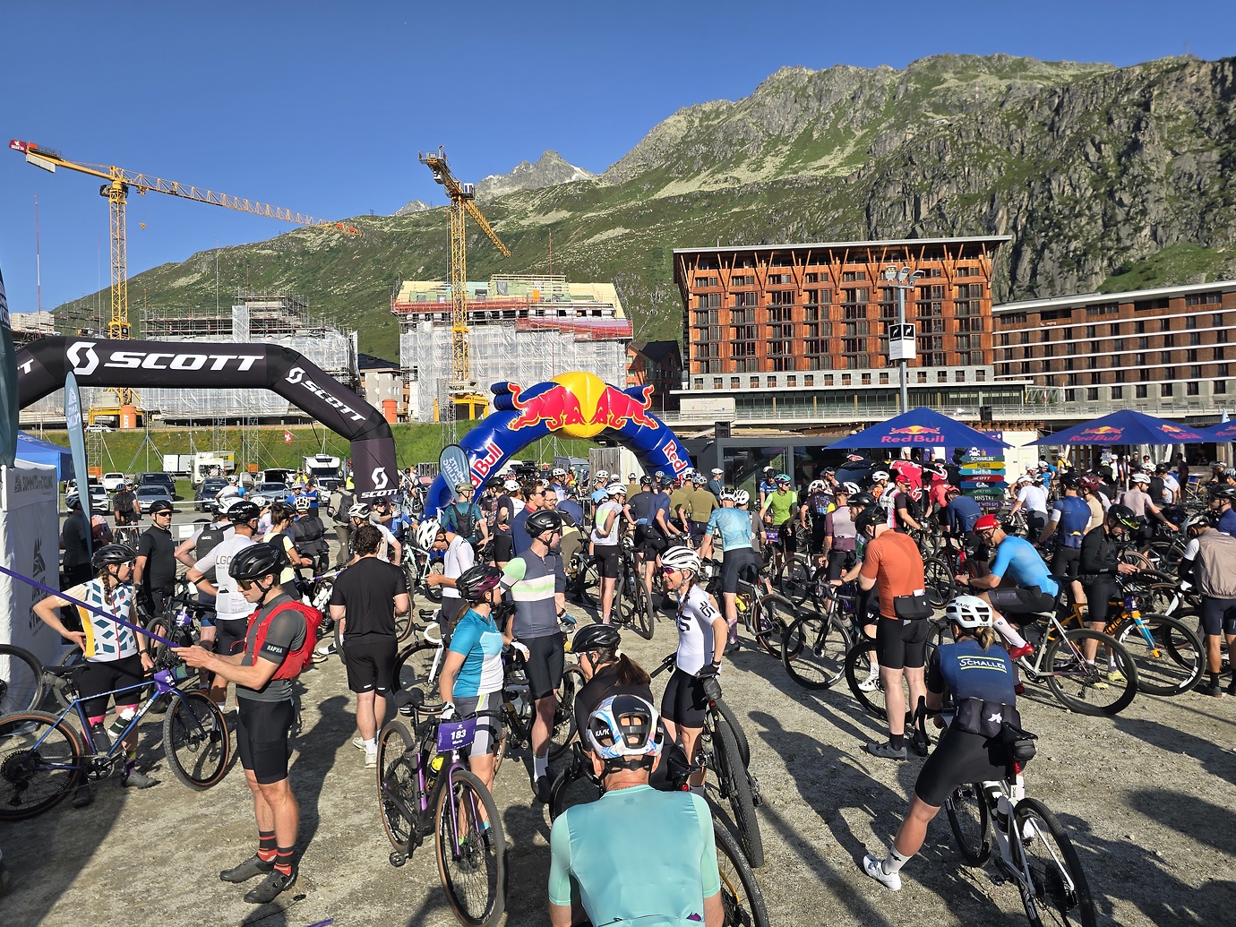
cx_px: 614
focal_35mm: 24
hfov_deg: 71.6
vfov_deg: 56.8
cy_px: 462
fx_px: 857
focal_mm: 6.3
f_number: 1.7
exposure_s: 1/756
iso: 12
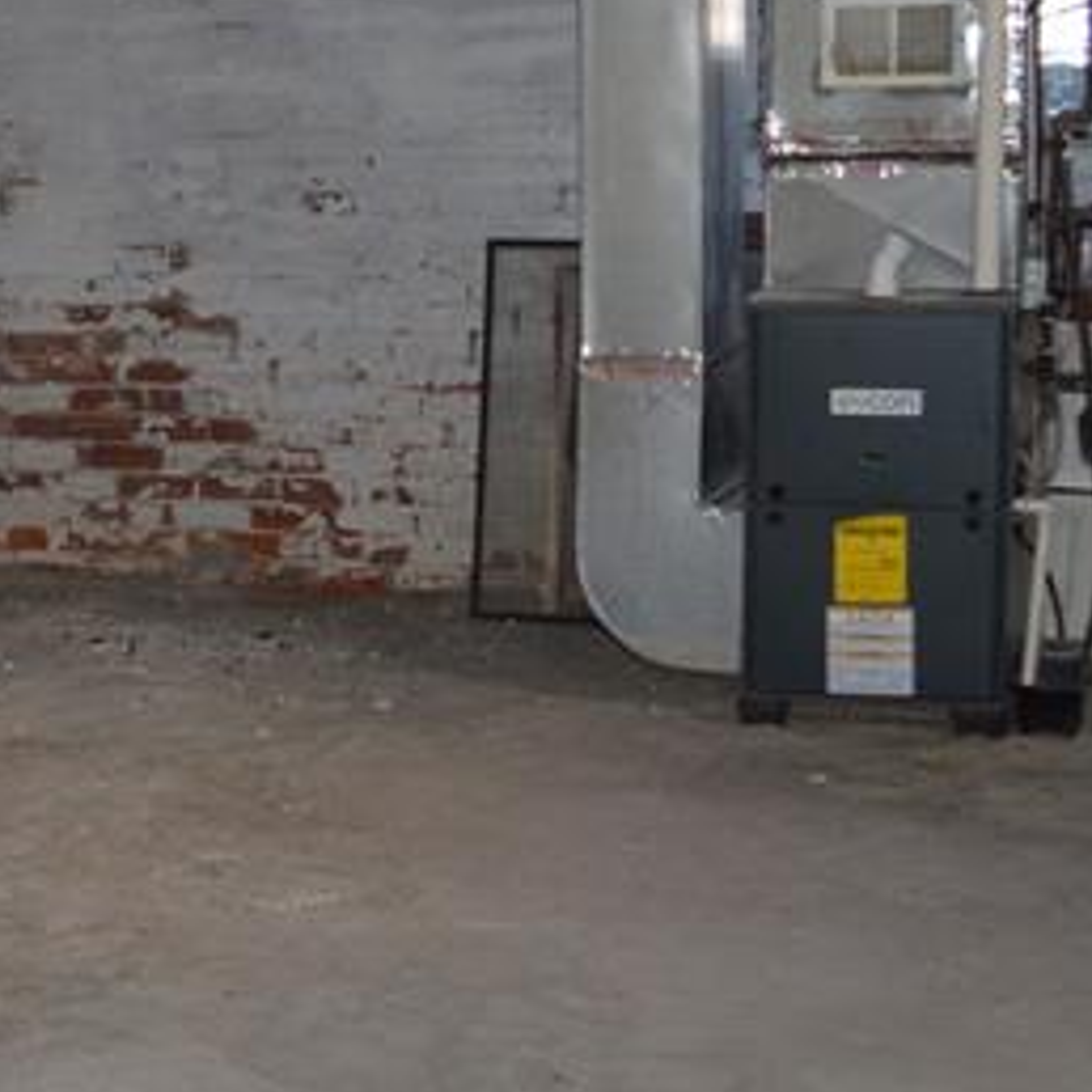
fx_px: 3248
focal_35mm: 91
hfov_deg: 17.9
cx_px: -292
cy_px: 669
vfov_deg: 19.1
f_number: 3.5
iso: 800
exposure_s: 1/60
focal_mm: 18
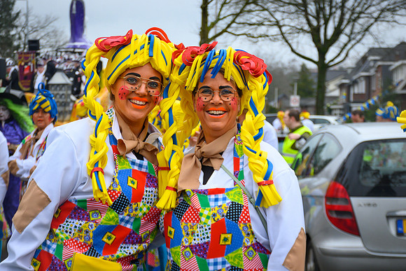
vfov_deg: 16.3
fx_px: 948
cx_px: 203
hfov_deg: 24.2
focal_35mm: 84
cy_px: 136
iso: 400
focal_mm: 56
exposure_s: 1/800
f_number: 6.3
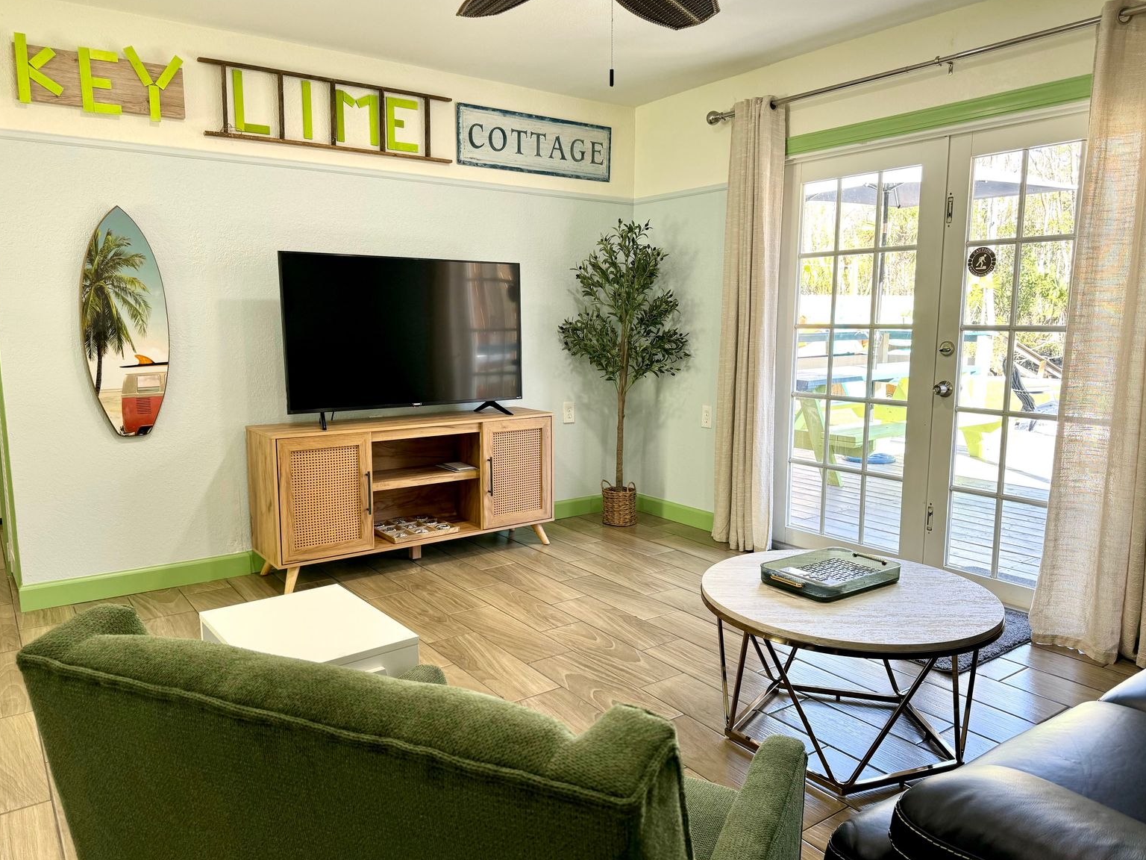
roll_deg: +0.0
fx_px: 828
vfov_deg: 54.9
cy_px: 438
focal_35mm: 25
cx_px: 576
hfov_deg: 69.4
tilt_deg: -10.3
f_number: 1.78
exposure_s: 1/121
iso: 100
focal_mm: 6.76
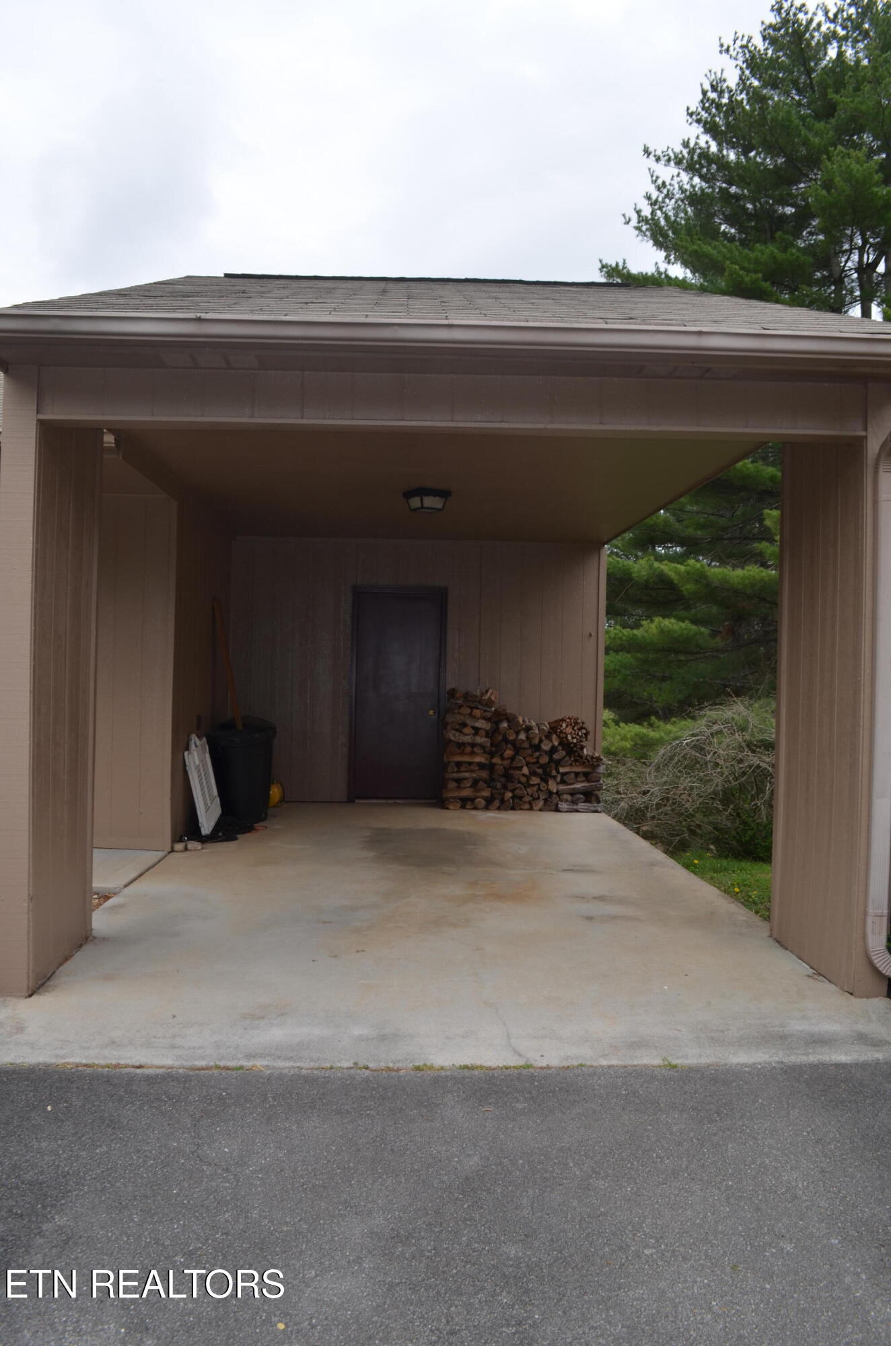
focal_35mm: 27
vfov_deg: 67.5
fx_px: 1007
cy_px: 673
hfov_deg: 47.7
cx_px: 446
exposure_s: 1/200
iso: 100
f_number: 6.3
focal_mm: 18
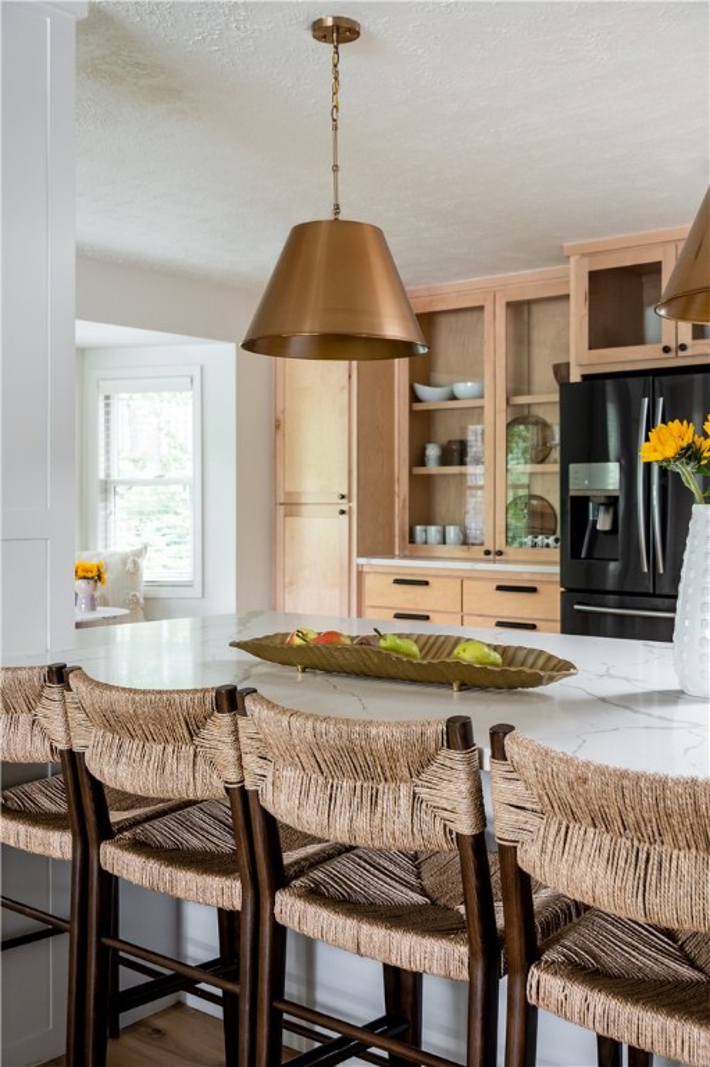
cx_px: 355
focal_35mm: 38
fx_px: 1126
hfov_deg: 35.0
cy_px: 534
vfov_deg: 50.7
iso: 800
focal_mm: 38
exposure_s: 1/15
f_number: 7.1
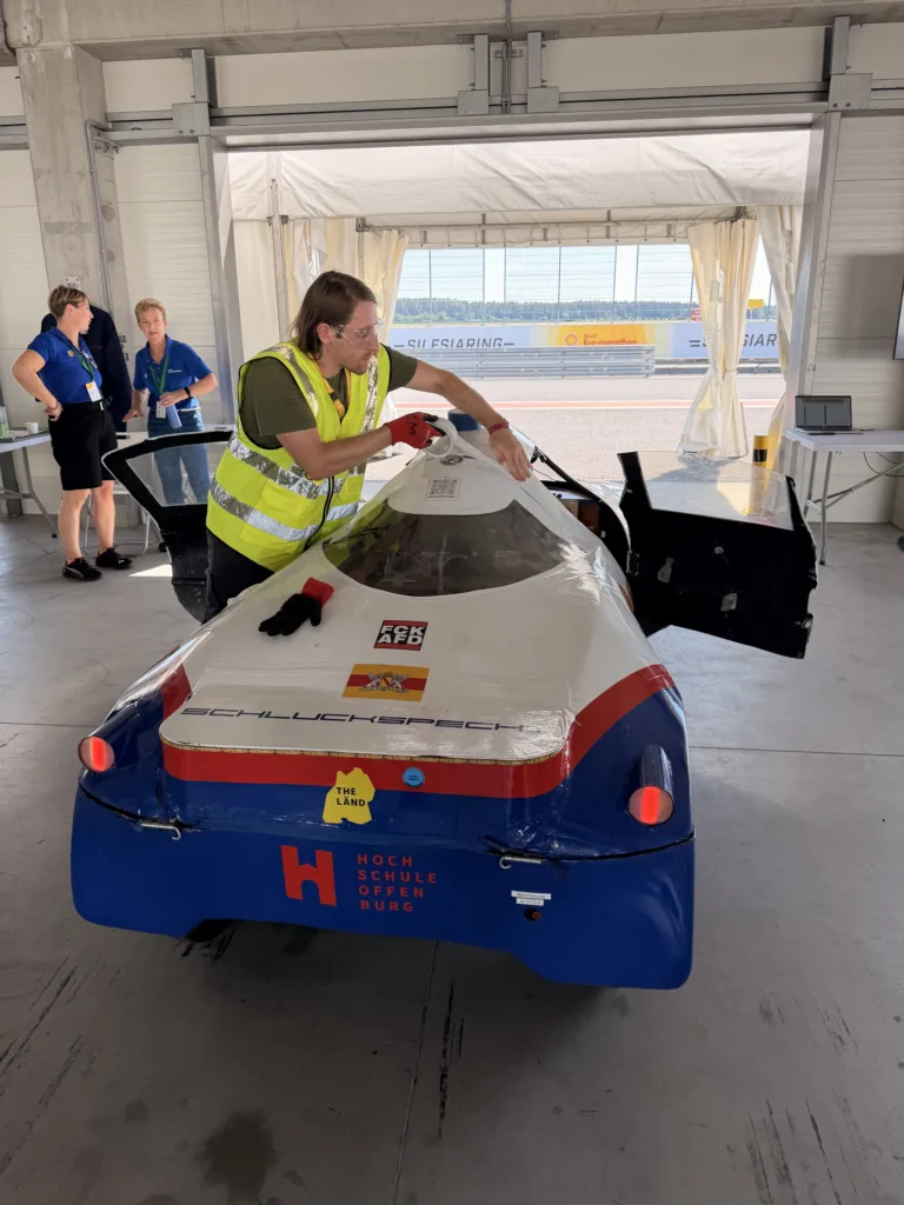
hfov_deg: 56.8
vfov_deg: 71.6
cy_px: 602
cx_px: 452
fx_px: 836
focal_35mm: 24
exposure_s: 1/459
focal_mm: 6.76
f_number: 1.78
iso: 80
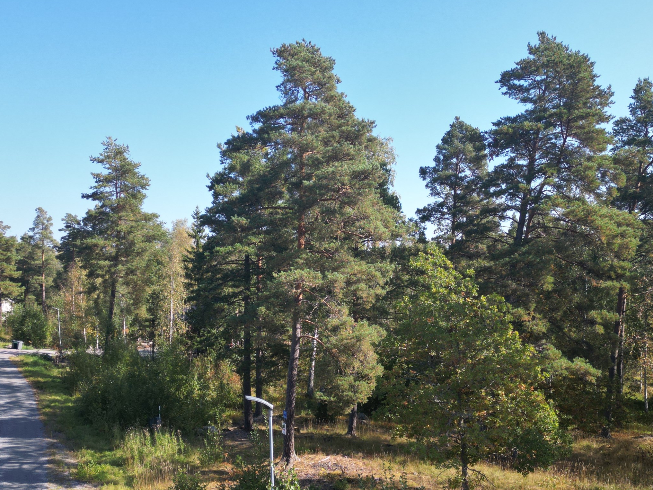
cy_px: 323
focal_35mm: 34
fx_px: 641
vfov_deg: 41.3
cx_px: 317
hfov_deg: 53.9
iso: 120
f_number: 1.7
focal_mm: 6.72
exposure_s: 1/1250
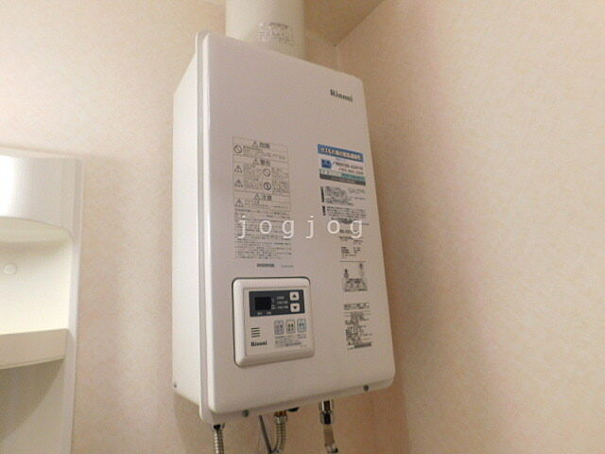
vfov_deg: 58.9
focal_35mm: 23
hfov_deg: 73.9
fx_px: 402
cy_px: 227
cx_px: 302
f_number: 3
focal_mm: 4
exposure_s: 1/30
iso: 140
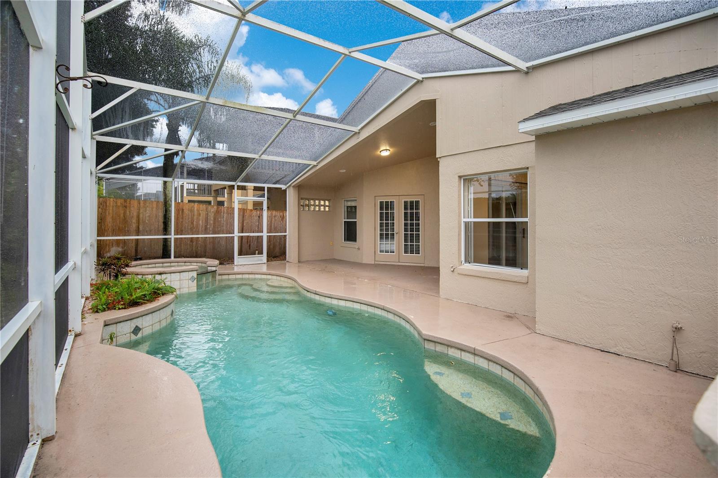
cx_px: 359
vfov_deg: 73.7
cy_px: 239
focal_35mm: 16
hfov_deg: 96.7
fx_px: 319
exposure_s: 1/160
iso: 640
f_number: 4
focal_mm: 16
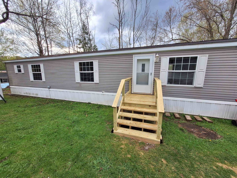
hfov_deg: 106.2
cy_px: 89
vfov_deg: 89.9
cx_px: 118
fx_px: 89
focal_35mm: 13
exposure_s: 1/120
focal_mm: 1.74
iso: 64
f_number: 2.2
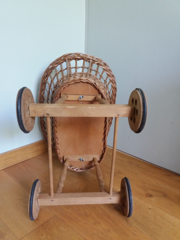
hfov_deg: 49.7
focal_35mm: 28
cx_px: 90
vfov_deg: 63.4
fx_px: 194
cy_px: 120
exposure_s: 1/20
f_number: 1.9
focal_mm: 3.7
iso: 160
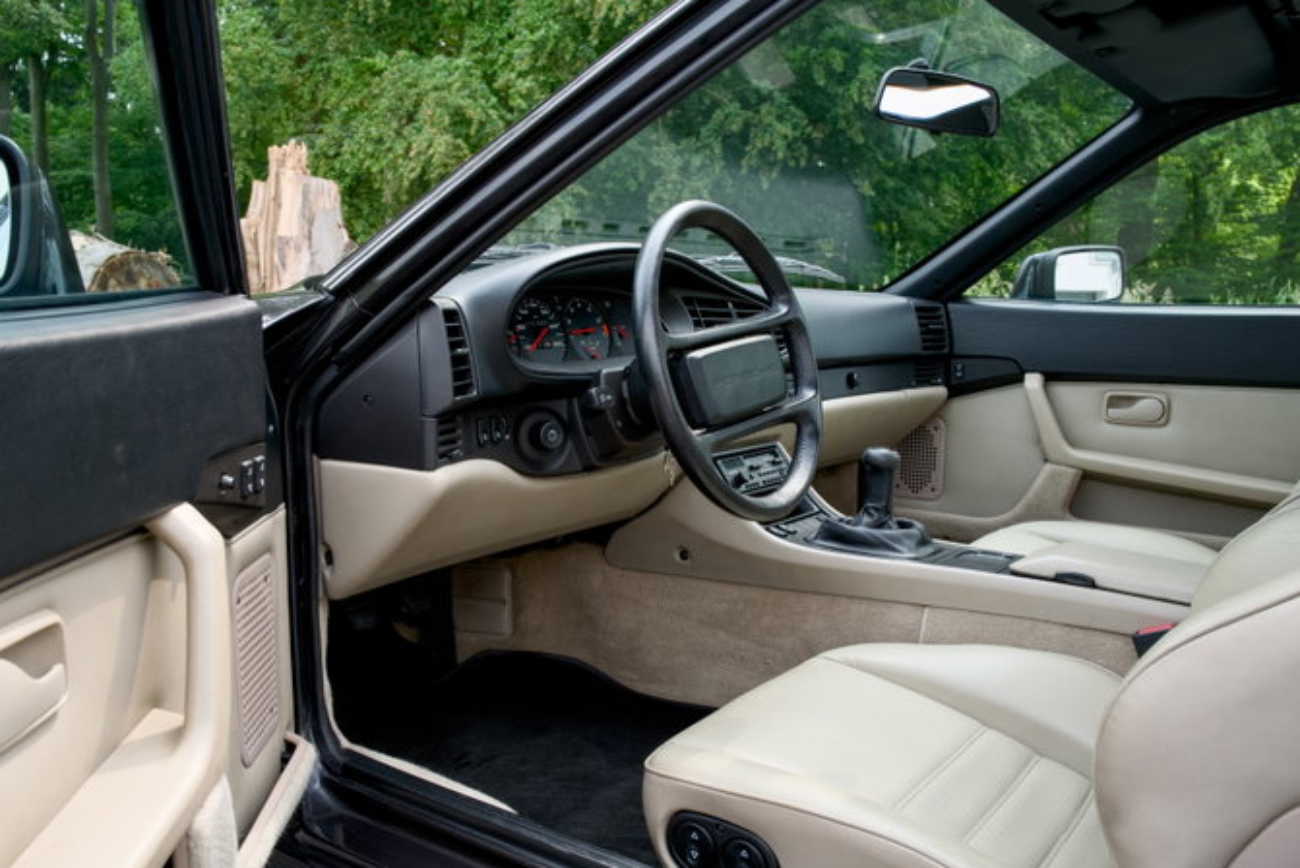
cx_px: 592
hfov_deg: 58.6
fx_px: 1156
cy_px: 467
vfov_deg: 41.1
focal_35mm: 32
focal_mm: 28
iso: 400
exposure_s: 1/160
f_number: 8
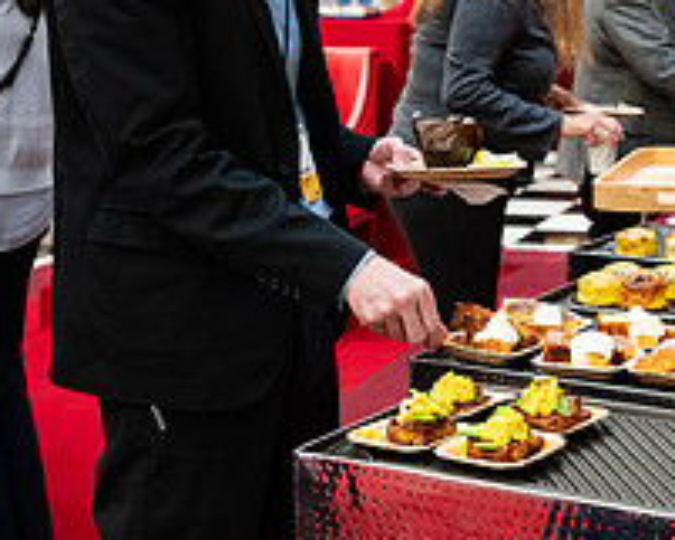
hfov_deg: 25.3
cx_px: 652
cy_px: 100
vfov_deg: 21.0
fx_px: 1439
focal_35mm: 72
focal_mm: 24
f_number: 3.2
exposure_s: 1/160
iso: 1600
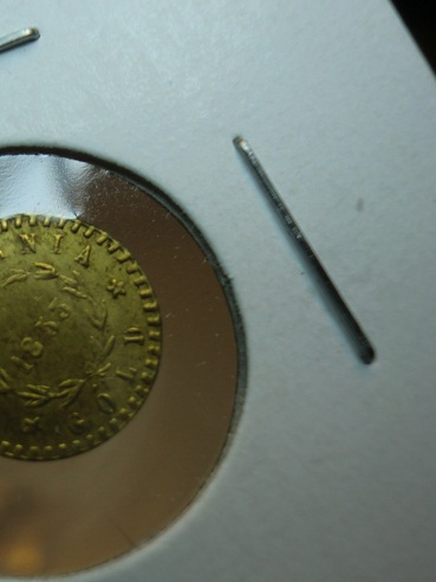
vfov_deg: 44.8
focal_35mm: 42
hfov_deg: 33.0
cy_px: 289
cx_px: 63
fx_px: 705
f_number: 2.8
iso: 64
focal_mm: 5.58
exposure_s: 1/160
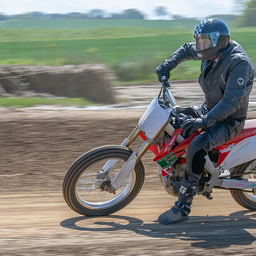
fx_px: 1807
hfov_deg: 8.1
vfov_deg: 8.1
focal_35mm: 216
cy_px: 130
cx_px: 170
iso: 200
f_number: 8
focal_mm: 100
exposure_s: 1/160
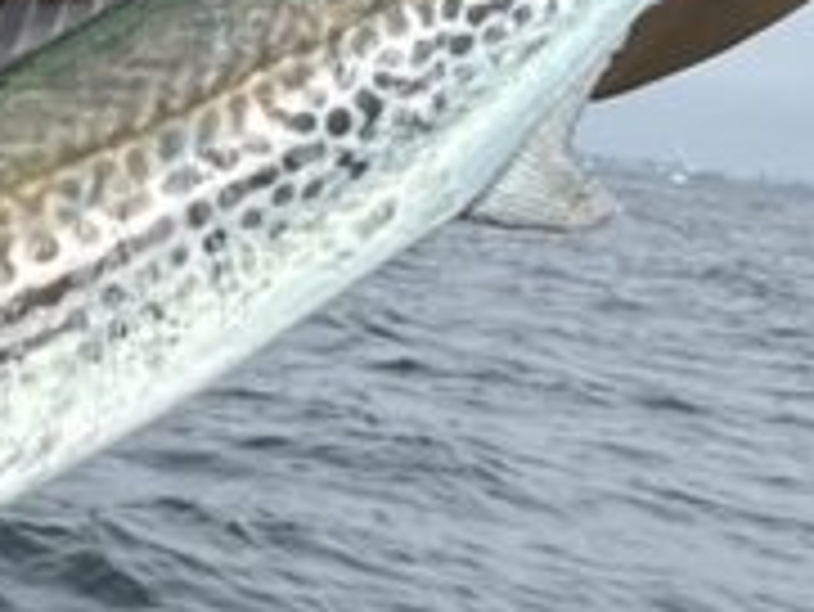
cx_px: 40
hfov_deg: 20.7
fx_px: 2165
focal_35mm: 92
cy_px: 220
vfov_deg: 16.1
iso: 50
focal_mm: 5.96
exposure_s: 1/2451
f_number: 1.6
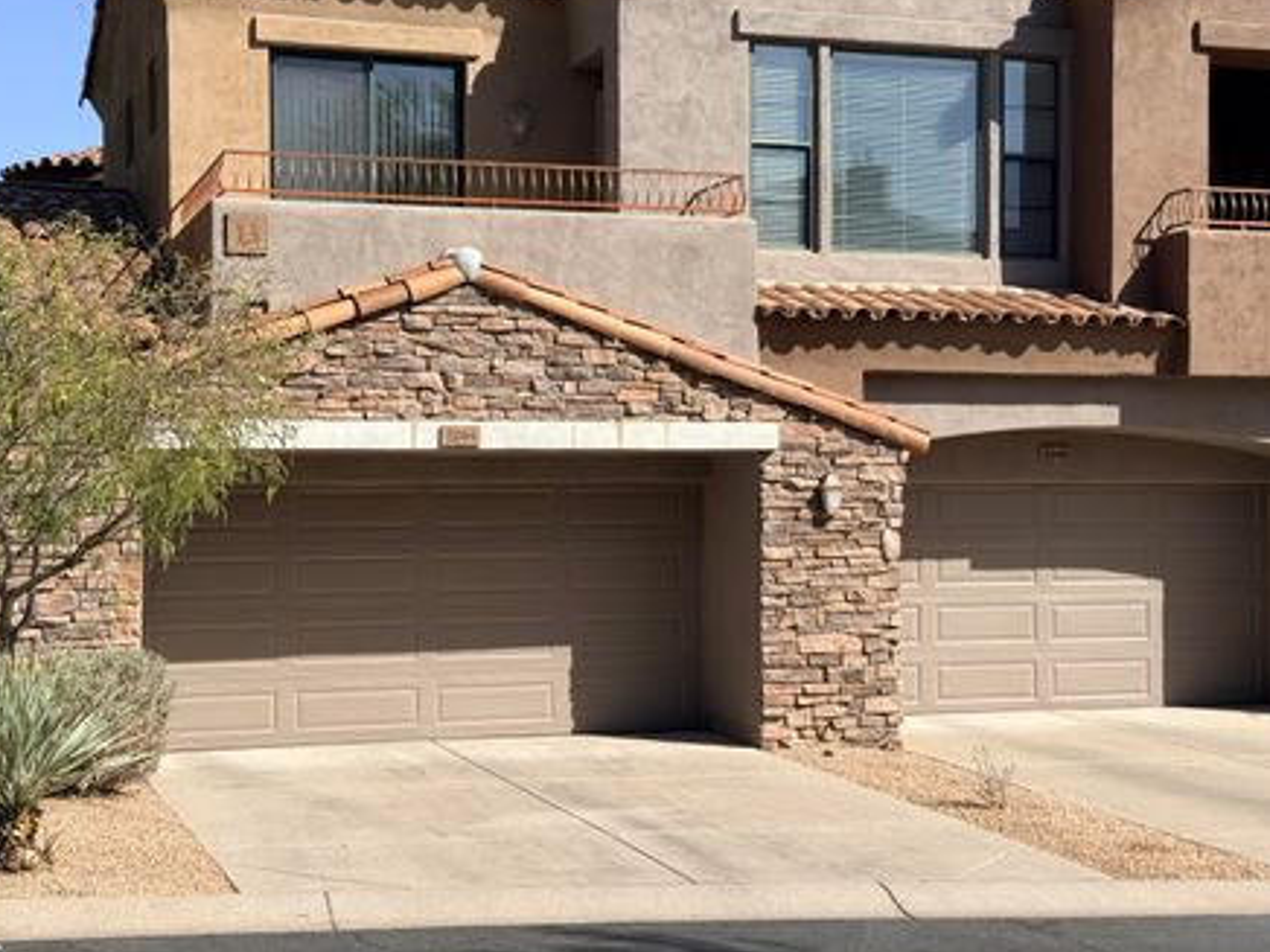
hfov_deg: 34.9
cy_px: 459
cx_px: 548
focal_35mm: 55
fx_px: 2018
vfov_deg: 26.6
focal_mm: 6.76
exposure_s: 1/4587
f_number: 1.78
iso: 64
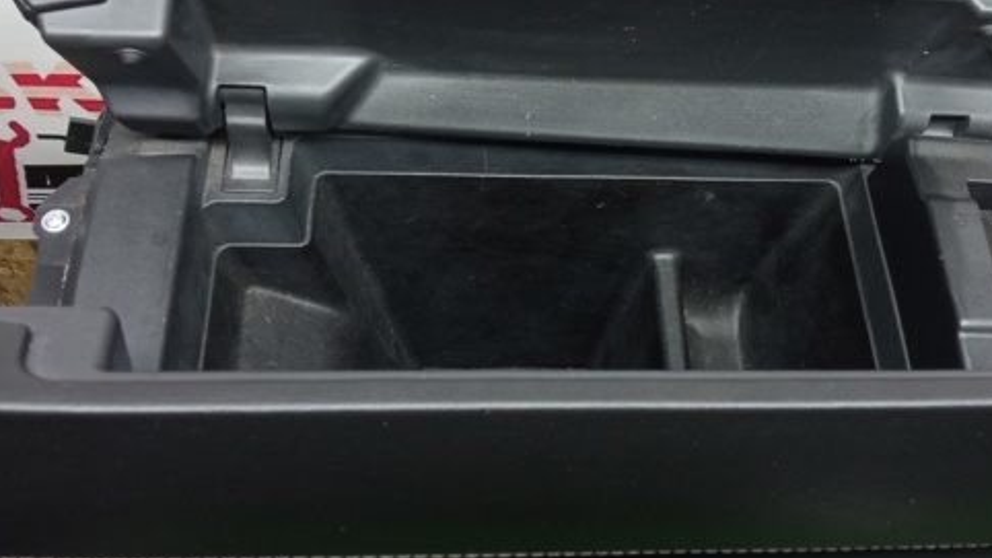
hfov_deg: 51.3
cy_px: 223
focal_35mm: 39
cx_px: 591
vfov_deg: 30.3
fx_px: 1026
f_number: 2.2
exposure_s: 1/33.3
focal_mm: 3.79
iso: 384
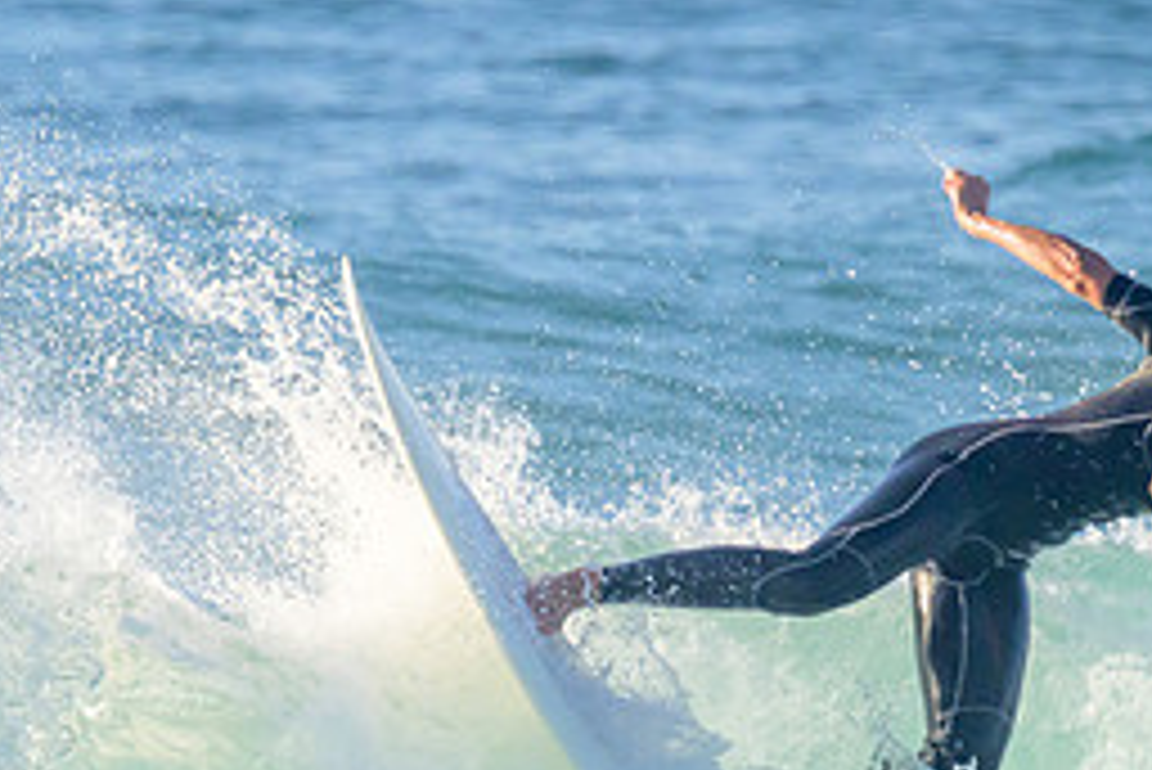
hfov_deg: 1.1
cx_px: 763
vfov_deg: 0.7
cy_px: 872
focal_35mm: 1930
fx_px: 61792
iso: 1400
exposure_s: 1/2000
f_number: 11
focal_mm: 660
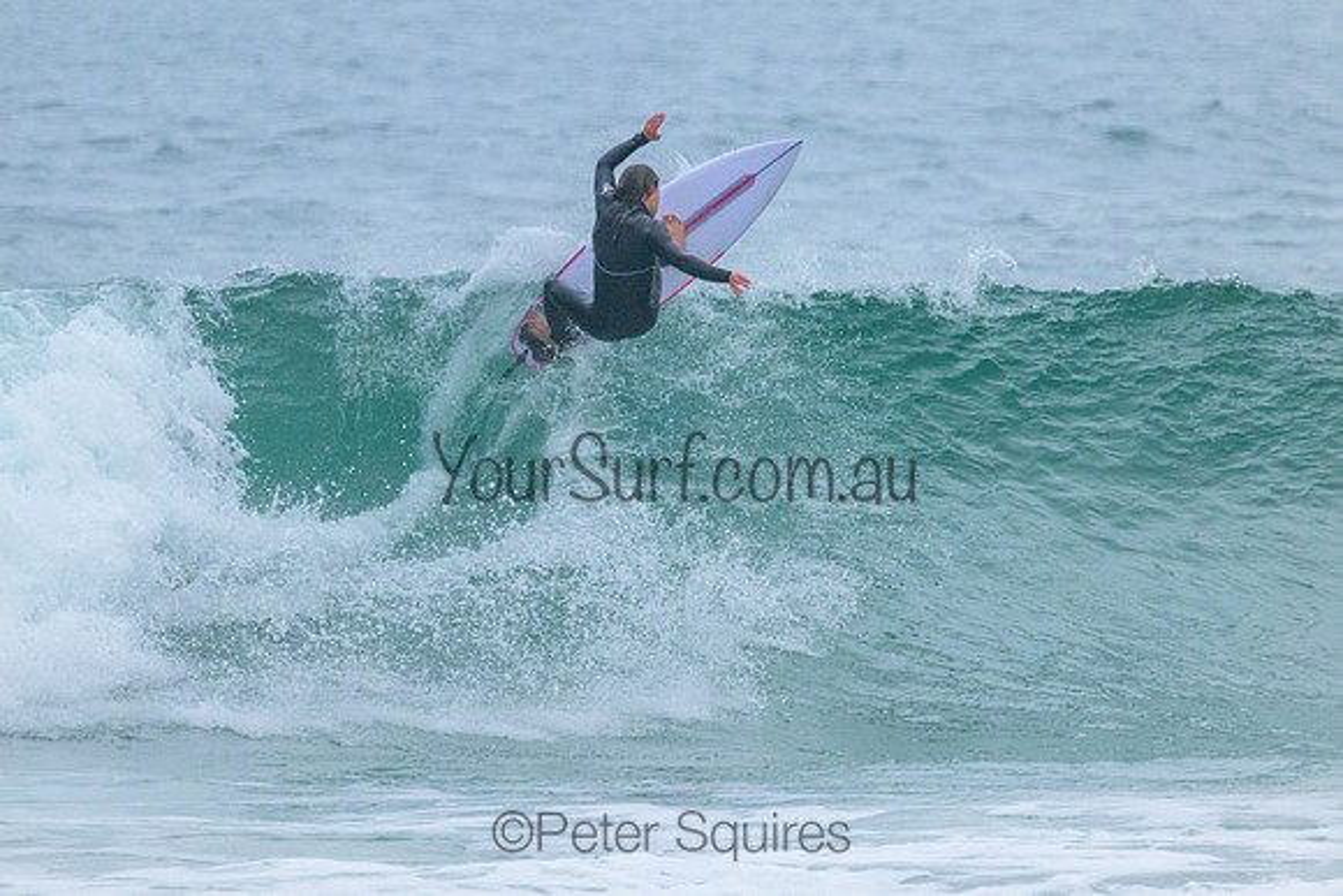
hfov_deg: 2.4
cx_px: 655
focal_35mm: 872
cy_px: 417
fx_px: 32547
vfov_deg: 1.6
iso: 4500
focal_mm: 800
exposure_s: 1/1600
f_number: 11
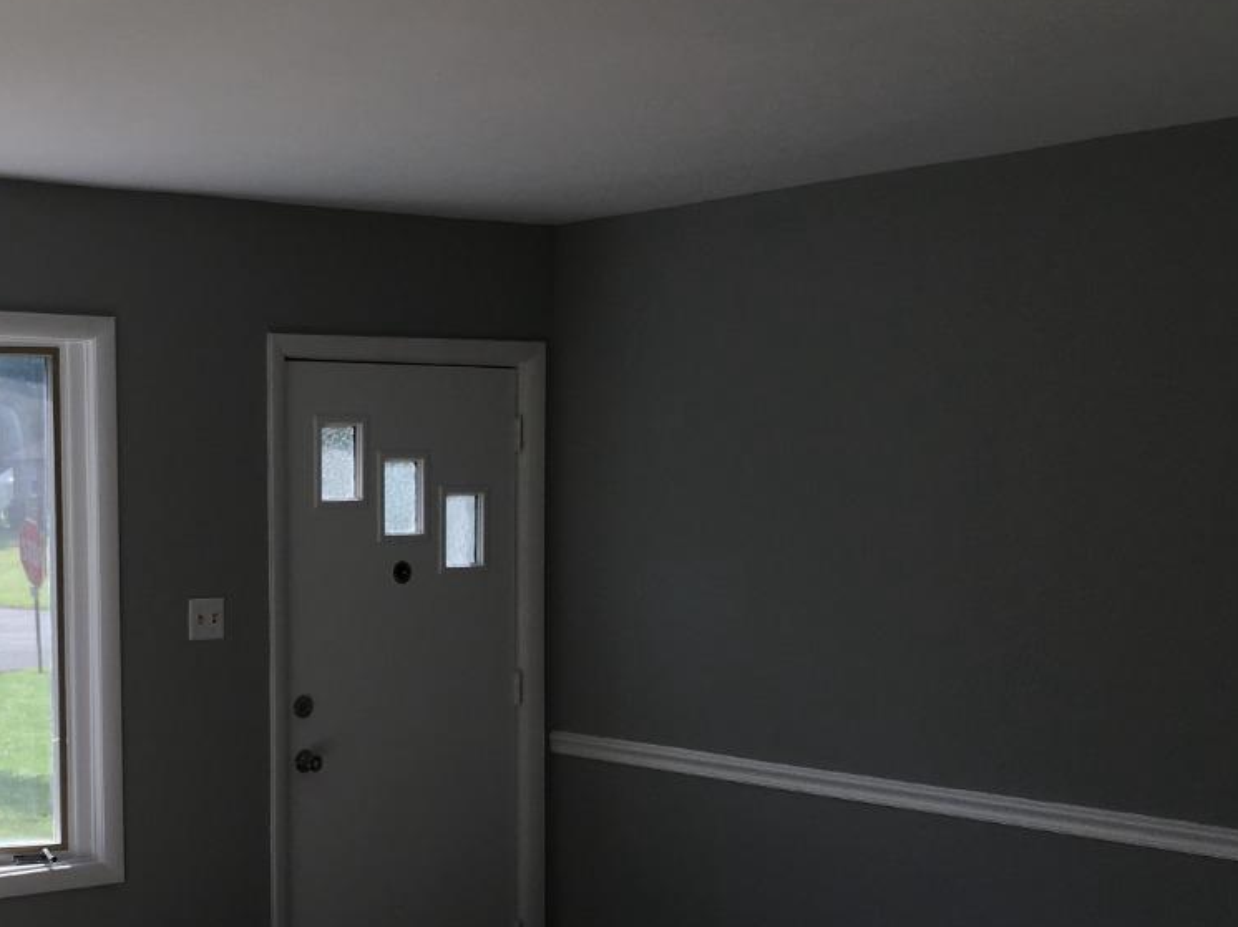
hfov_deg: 33.4
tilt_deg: -5.3
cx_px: 249
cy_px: 687
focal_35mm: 56
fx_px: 2002
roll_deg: -0.4
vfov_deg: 25.8
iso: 25
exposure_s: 1/342
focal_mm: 4.15
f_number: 2.2
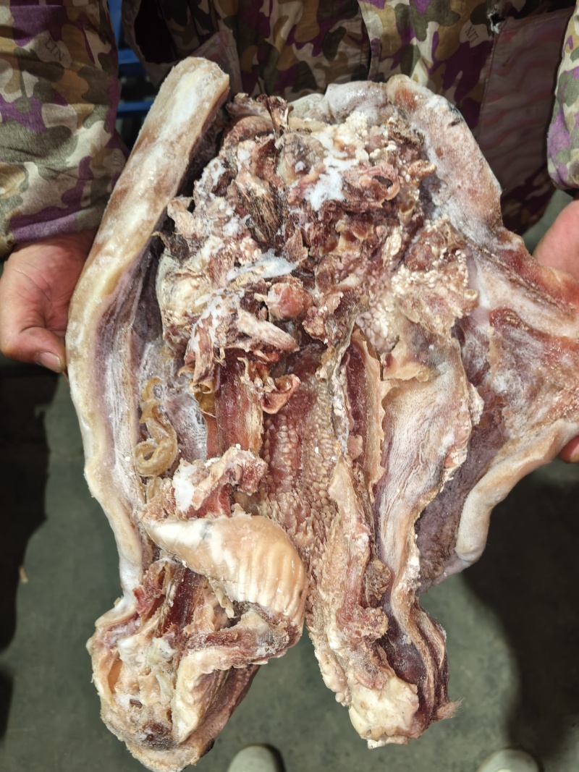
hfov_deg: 56.8
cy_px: 386
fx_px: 535
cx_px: 290
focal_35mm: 24
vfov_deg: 71.6
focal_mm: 6.98
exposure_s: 1/33.3
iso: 320
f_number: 2
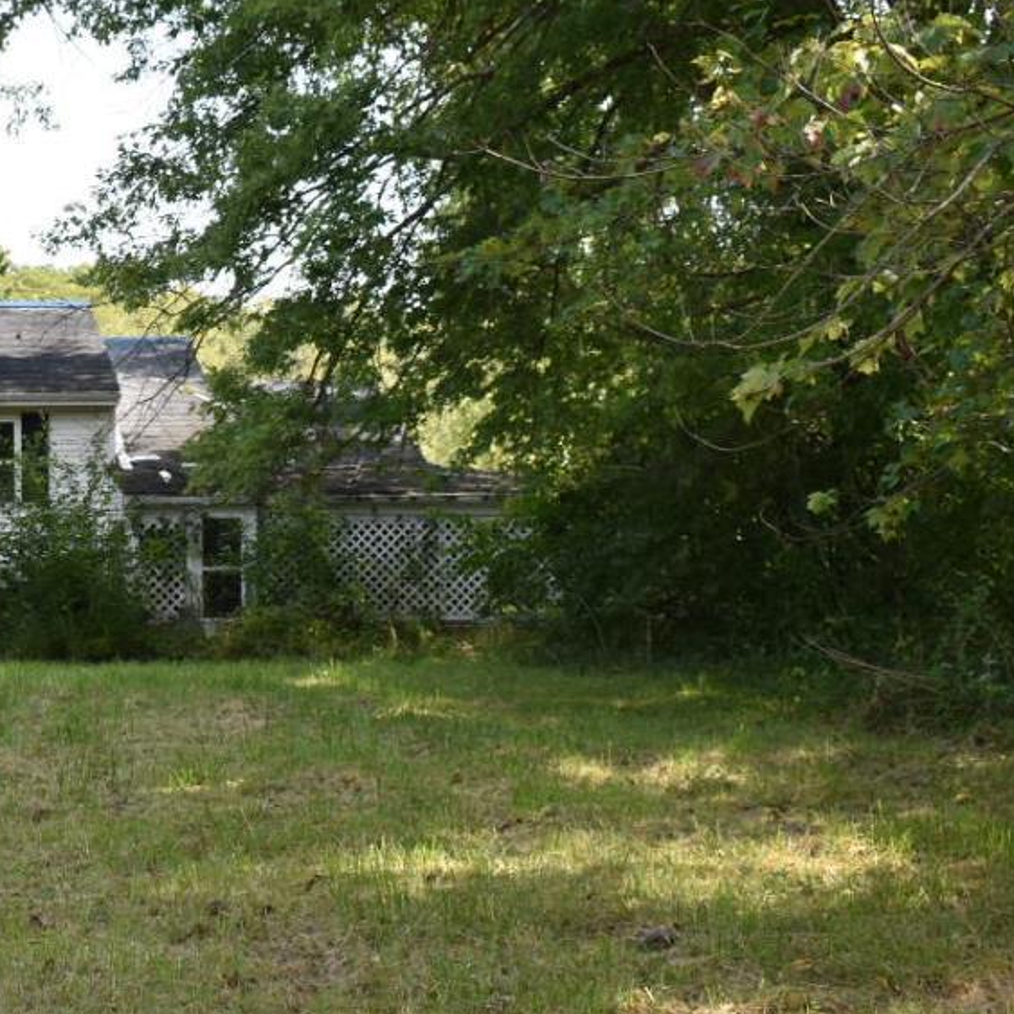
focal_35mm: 78
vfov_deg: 22.2
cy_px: 512
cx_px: -49
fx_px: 2589
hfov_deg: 21.2
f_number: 5
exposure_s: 1/200
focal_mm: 23
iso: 100
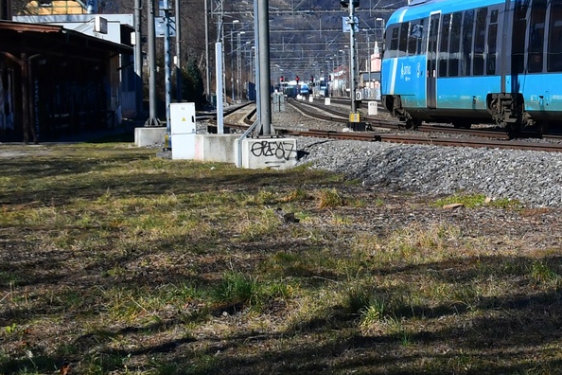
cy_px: 112
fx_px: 2170
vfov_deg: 9.9
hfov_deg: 14.5
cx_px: 562
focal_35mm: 139
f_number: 7.1
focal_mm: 29
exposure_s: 1/2000
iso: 400
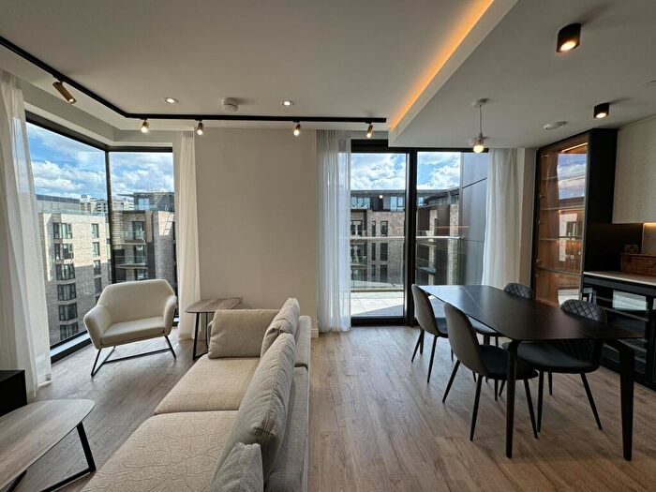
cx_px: 328
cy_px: 246
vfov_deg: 85.7
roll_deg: -0.2
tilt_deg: -2.9
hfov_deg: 102.1
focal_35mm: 14
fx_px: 265
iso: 40
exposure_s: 1/293
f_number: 2.2
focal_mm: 2.22
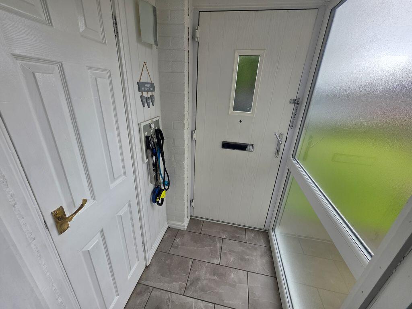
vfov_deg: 89.9
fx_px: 155
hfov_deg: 106.2
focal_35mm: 13
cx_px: 206
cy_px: 154
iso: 20
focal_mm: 2.2
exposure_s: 1/100
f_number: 1.9
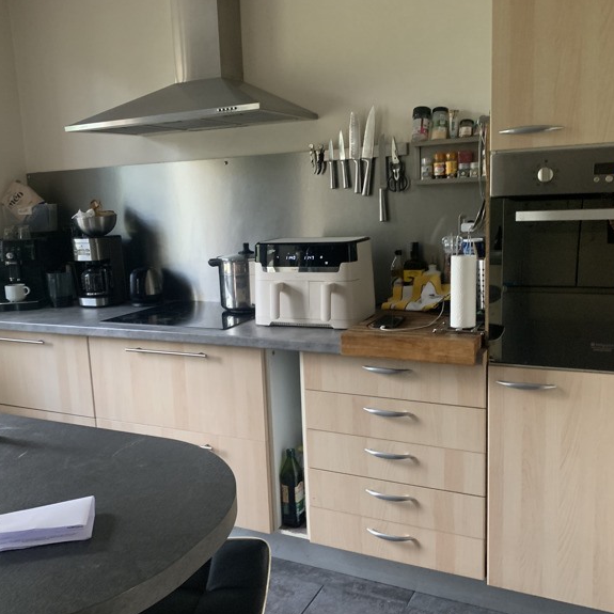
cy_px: 308
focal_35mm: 32
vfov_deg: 51.1
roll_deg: +3.9
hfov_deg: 51.1
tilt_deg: -10.4
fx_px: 642
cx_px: 301
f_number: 1.8
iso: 400
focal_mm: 4.25
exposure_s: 1/60
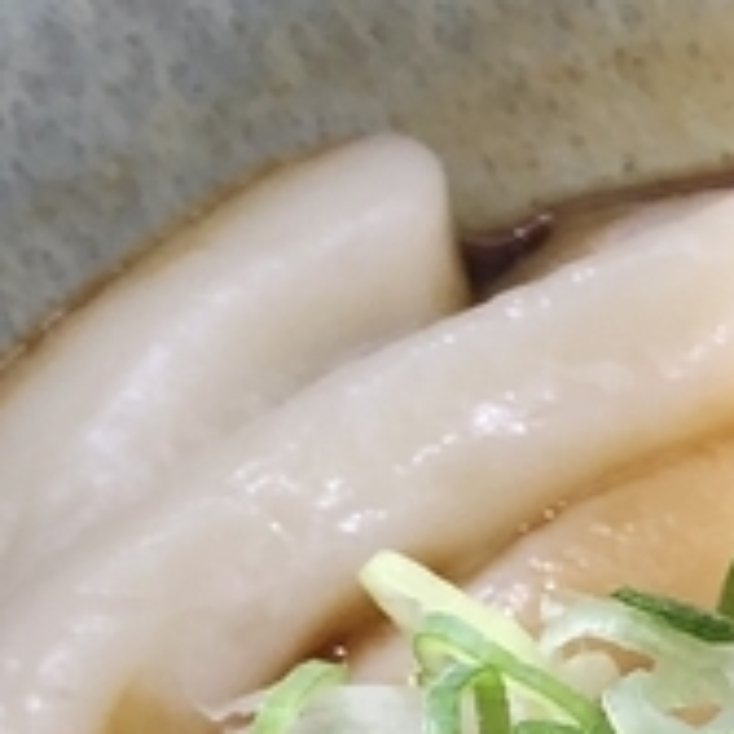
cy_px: 1222
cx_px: 1160
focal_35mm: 178
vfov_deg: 9.5
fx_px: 4270
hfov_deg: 9.5
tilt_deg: -56.7
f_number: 1.8
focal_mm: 3.99
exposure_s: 1/120
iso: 40
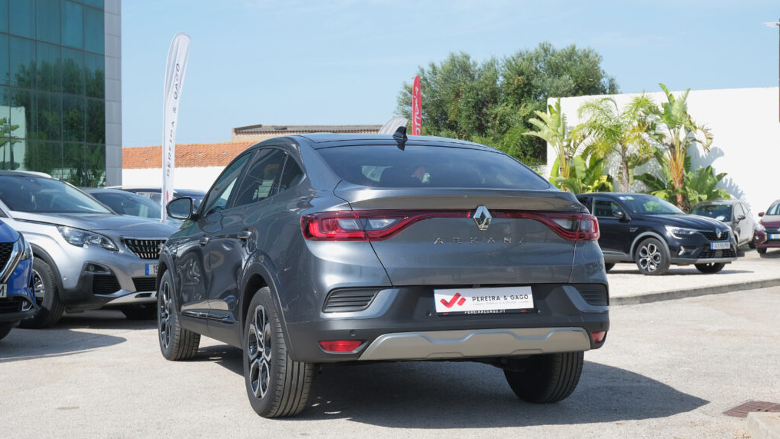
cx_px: 390
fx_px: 1158
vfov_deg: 21.4
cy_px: 242
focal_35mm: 56
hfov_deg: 37.2
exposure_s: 1/250
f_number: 8
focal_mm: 35.3
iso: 160
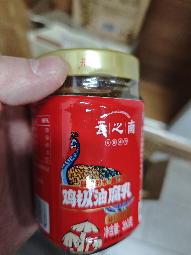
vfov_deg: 73.9
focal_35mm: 23
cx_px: 96
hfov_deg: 58.9
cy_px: 128
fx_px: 169
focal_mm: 6.55
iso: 640
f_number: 1.62
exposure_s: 1/45.4
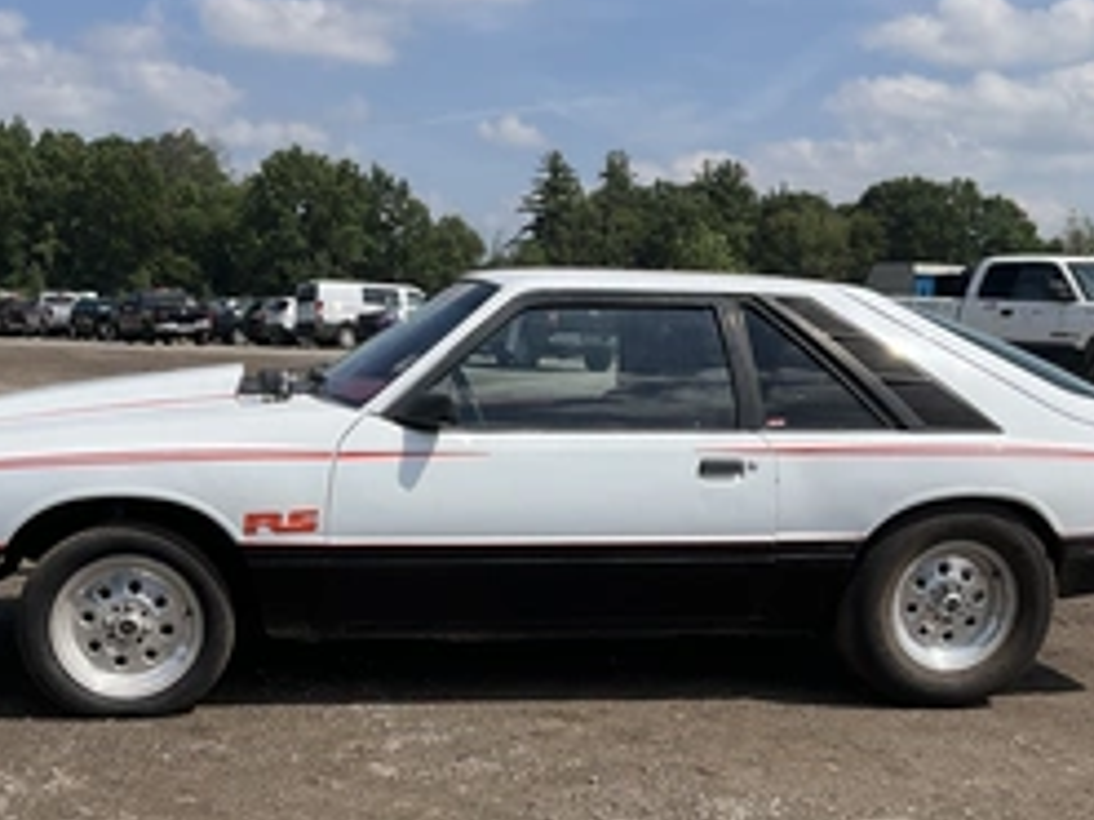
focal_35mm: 47
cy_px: 647
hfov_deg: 40.4
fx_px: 1485
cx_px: 518
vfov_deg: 30.2
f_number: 1.8
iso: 25
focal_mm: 3
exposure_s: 1/2141
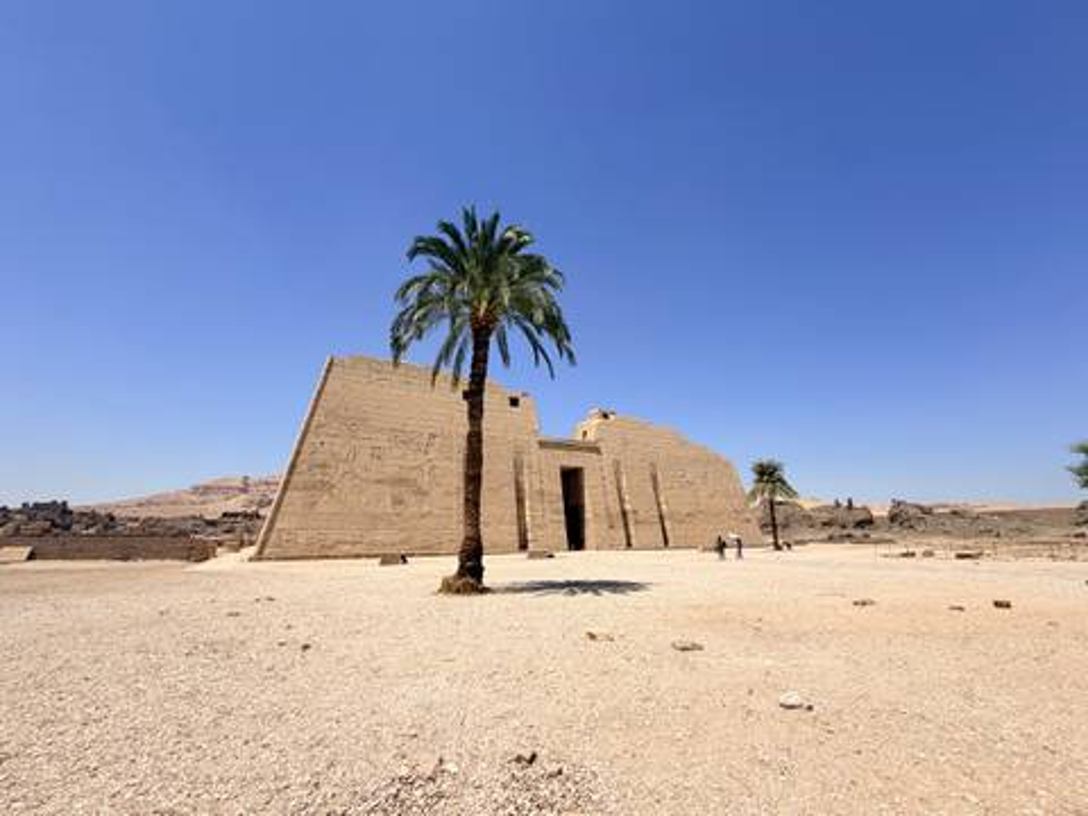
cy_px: 408
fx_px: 440
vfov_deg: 85.7
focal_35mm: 14
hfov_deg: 102.1
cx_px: 544
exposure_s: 1/1534
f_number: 2.2
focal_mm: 2.22
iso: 20
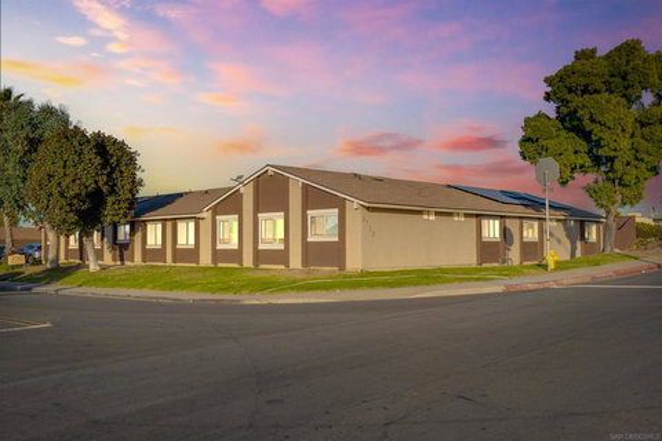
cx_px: 331
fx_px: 644
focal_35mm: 35
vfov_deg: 37.9
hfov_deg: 54.4
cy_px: 220
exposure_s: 1/1250
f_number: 8
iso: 125
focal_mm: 35
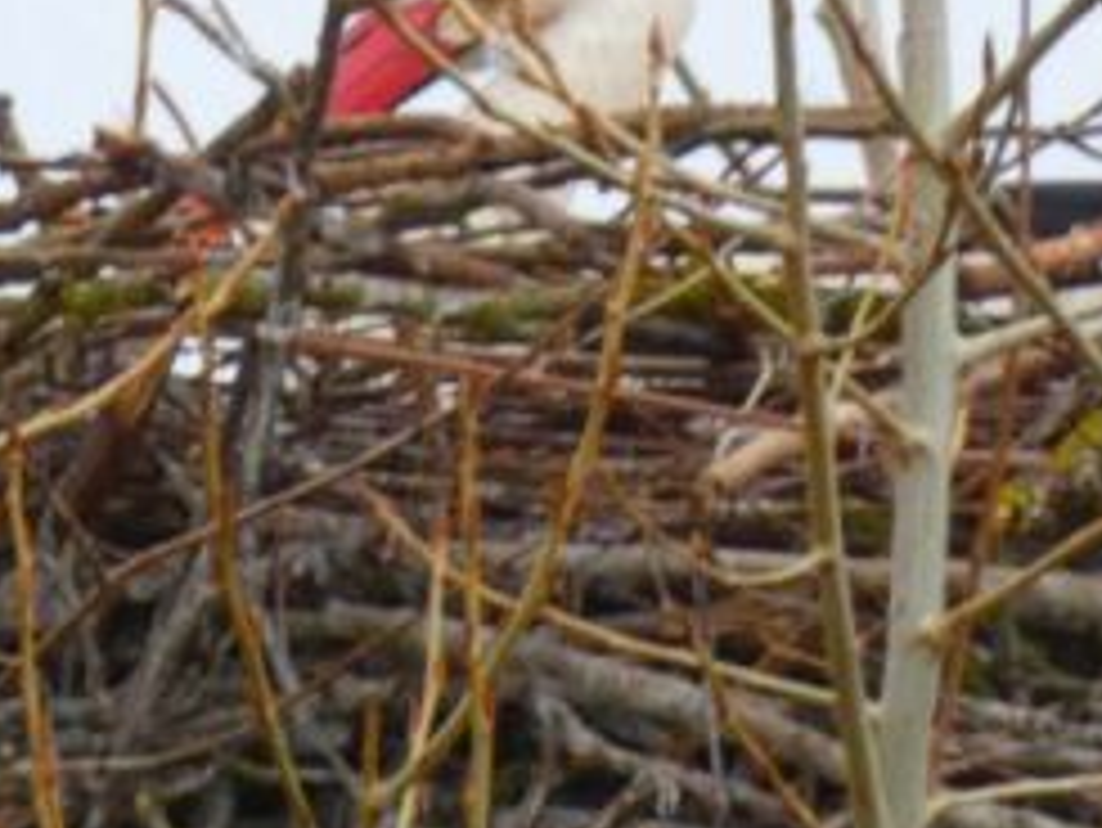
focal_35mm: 4412
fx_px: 140525
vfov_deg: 0.3
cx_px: 504
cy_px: 164
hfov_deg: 0.4
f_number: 5.9
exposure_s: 1/125
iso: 200
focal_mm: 215
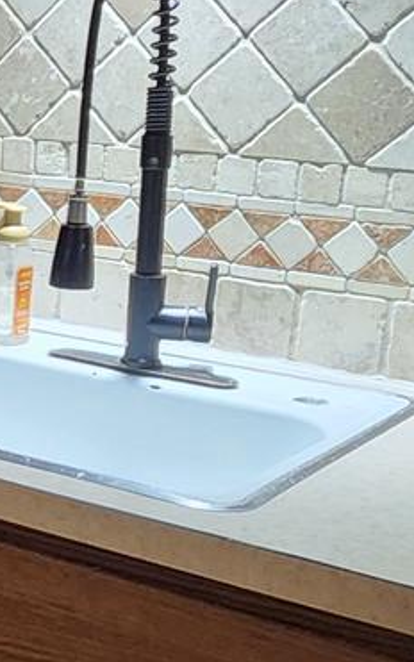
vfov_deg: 27.1
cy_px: 323
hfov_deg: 14.1
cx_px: -439
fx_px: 1371
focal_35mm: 76
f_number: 2.2
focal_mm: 2.2
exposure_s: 1/30
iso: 320
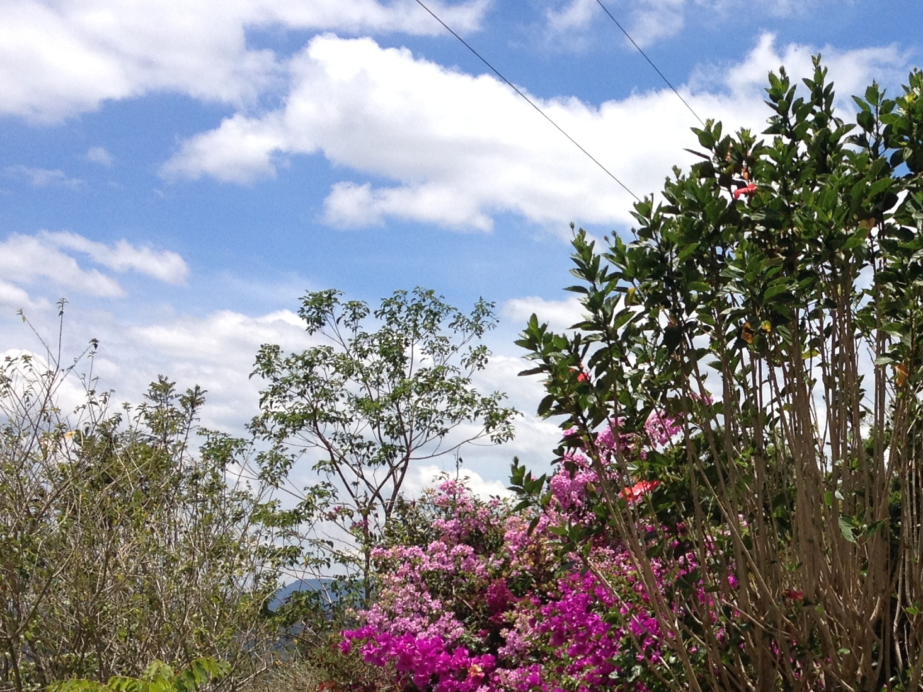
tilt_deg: +0.5
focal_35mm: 78
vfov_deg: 18.8
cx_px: 866
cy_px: 521
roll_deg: -2.5
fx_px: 2079
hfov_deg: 24.2
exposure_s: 1/1842
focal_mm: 4.28
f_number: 2.4
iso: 50
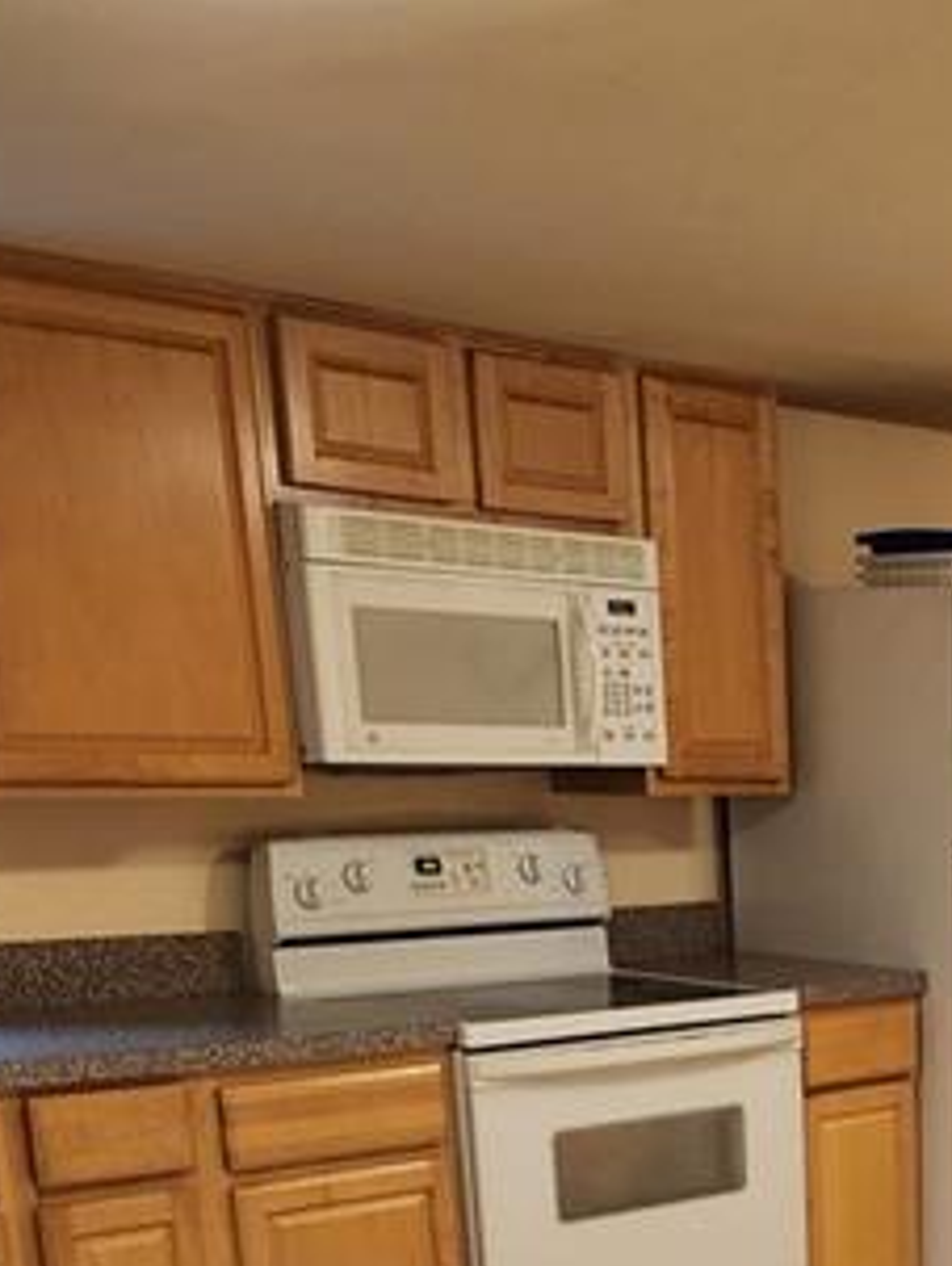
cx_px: 1078
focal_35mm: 61
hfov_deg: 22.5
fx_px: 2234
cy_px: 1467
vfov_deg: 28.2
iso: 800
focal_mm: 5
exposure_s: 1/120
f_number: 1.8
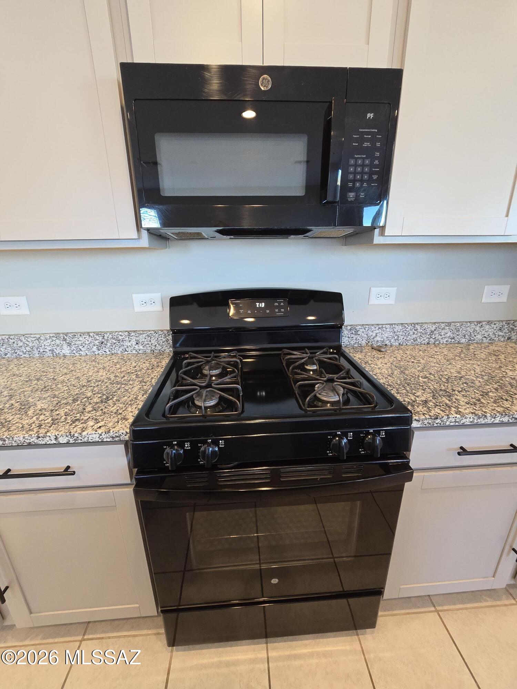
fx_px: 259
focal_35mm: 13
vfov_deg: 106.2
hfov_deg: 89.9
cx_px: 258
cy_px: 344
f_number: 2.2
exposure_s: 1/60
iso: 400
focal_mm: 2.2
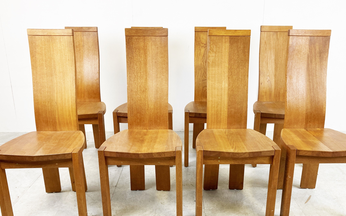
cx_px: 184
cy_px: 133
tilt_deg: -17.6
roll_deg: -1.7
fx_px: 321
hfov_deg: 56.7
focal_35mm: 34
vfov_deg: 37.1
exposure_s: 1/100
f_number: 1.8
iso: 80
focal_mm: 3.99
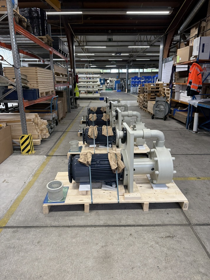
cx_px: 105
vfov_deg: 71.6
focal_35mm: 24
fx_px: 194
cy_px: 140
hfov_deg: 56.8
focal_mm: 6.76
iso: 200
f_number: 1.78
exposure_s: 1/100
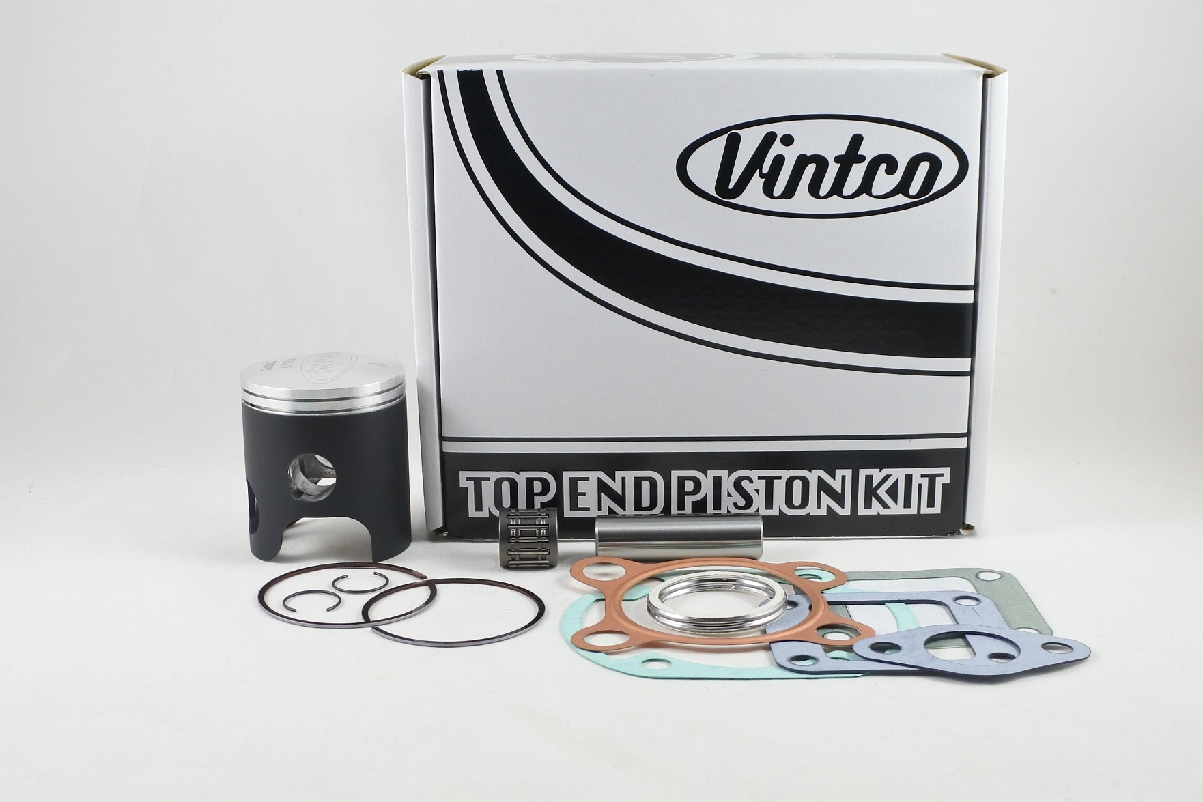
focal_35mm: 29
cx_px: 602
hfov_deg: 63.7
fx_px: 969
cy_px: 401
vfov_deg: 45.0
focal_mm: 11
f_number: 3.8
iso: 400
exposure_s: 1/125
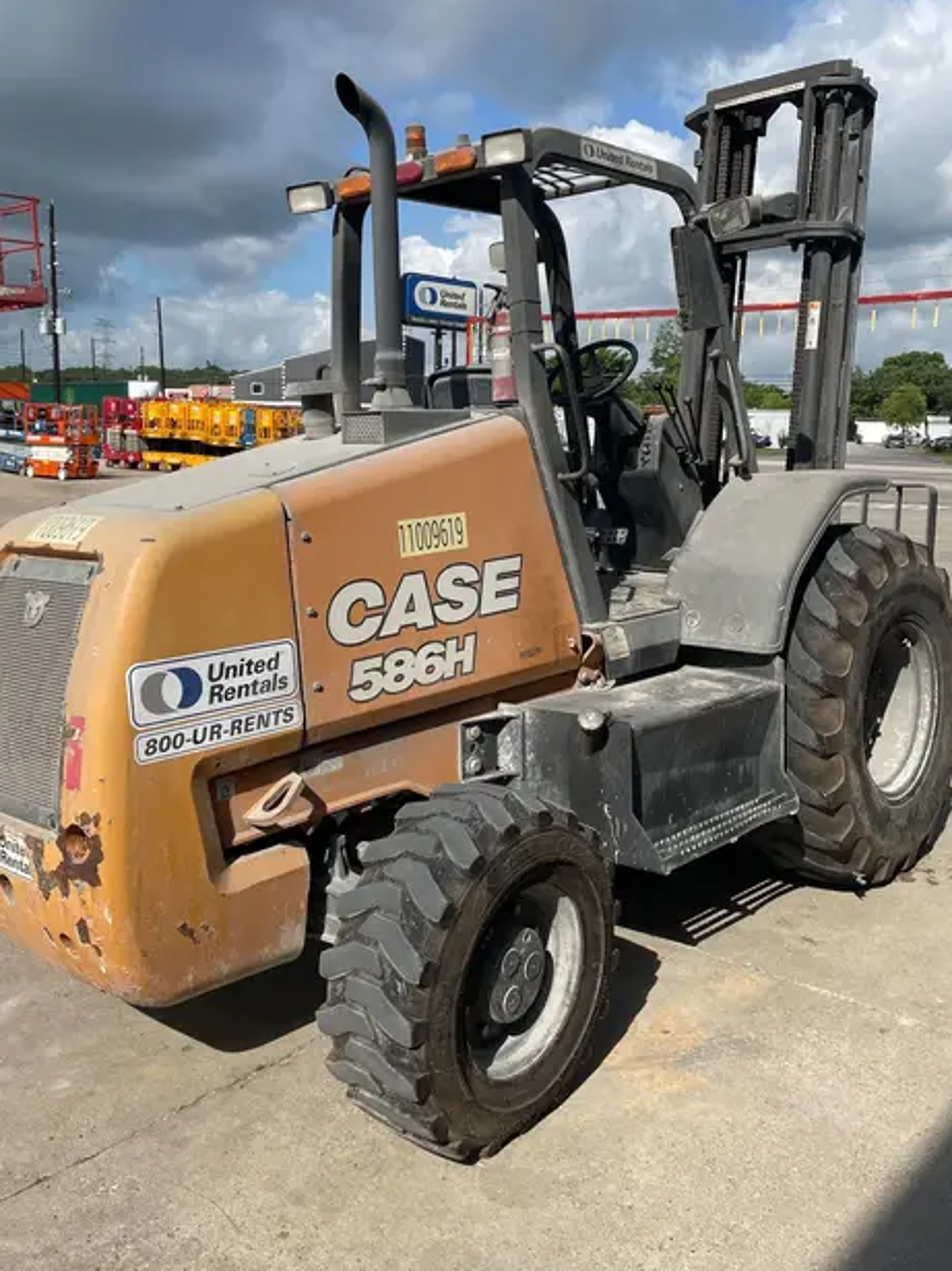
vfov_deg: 58.2
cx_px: 469
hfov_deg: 45.4
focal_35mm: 31
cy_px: 565
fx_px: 1137
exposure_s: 1/5556
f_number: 1.6
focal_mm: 4.2
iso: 50
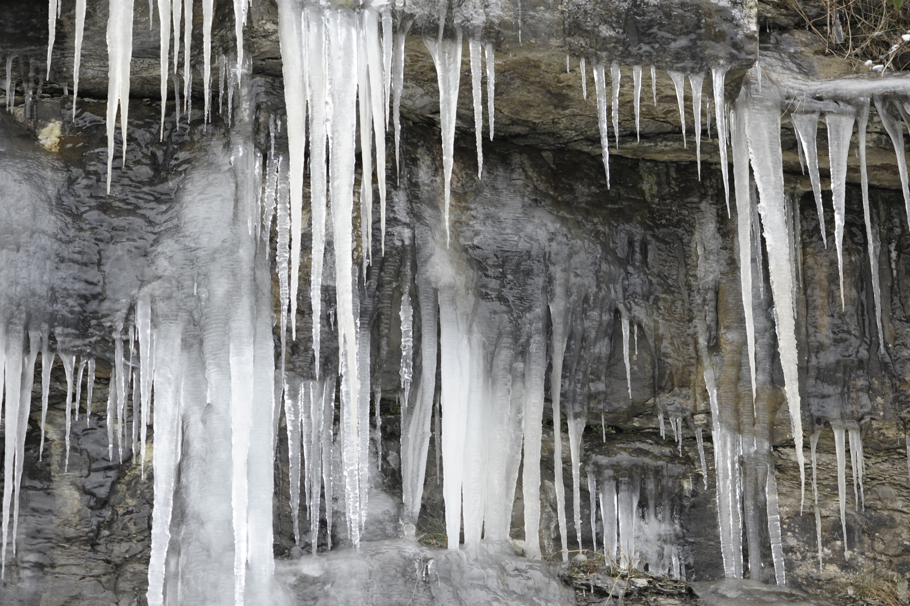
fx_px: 2653
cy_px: 303
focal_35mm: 105
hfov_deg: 19.5
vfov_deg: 13.0
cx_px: 455
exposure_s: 1/80
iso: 200
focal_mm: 105
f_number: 4.5
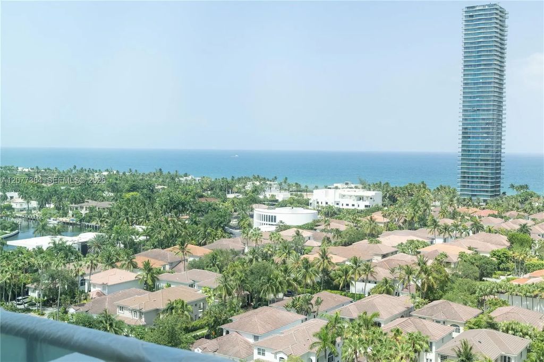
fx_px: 650
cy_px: 181
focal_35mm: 43
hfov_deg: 45.4
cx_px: 272
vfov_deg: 31.2
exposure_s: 1/200
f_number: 5
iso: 640
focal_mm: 43
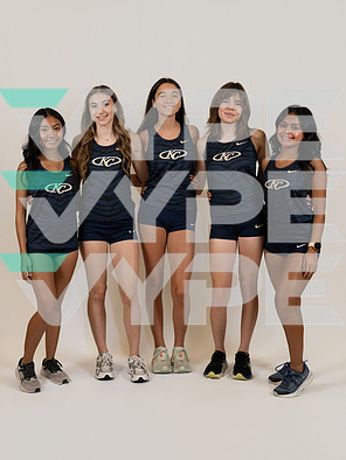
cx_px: 173
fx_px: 601
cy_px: 208
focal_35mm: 45
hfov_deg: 32.1
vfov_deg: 41.9
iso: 400
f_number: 4
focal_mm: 41.1
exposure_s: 1/125
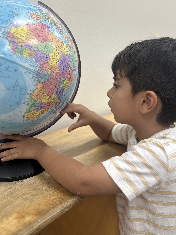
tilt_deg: -7.1
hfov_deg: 44.0
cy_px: 90
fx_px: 217
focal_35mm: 32
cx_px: 100
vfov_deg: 56.2
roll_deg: -0.3
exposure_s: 1/60
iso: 125
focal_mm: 6.86
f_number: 1.78
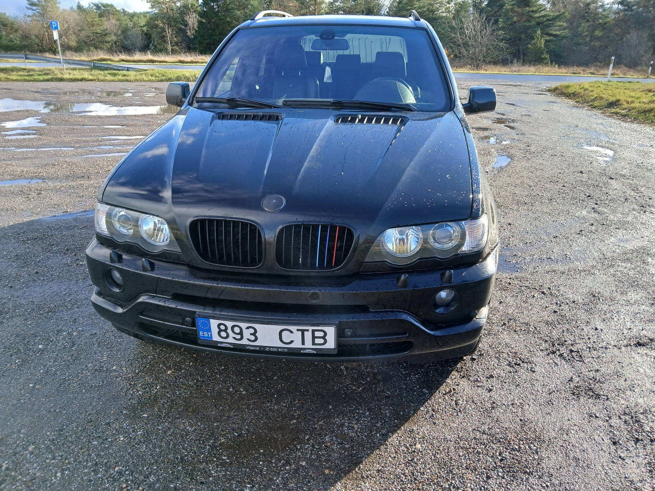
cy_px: 246
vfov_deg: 53.1
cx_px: 328
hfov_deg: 67.3
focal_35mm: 26
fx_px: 492
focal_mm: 3.98
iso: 20
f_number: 1.8
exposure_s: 1/151
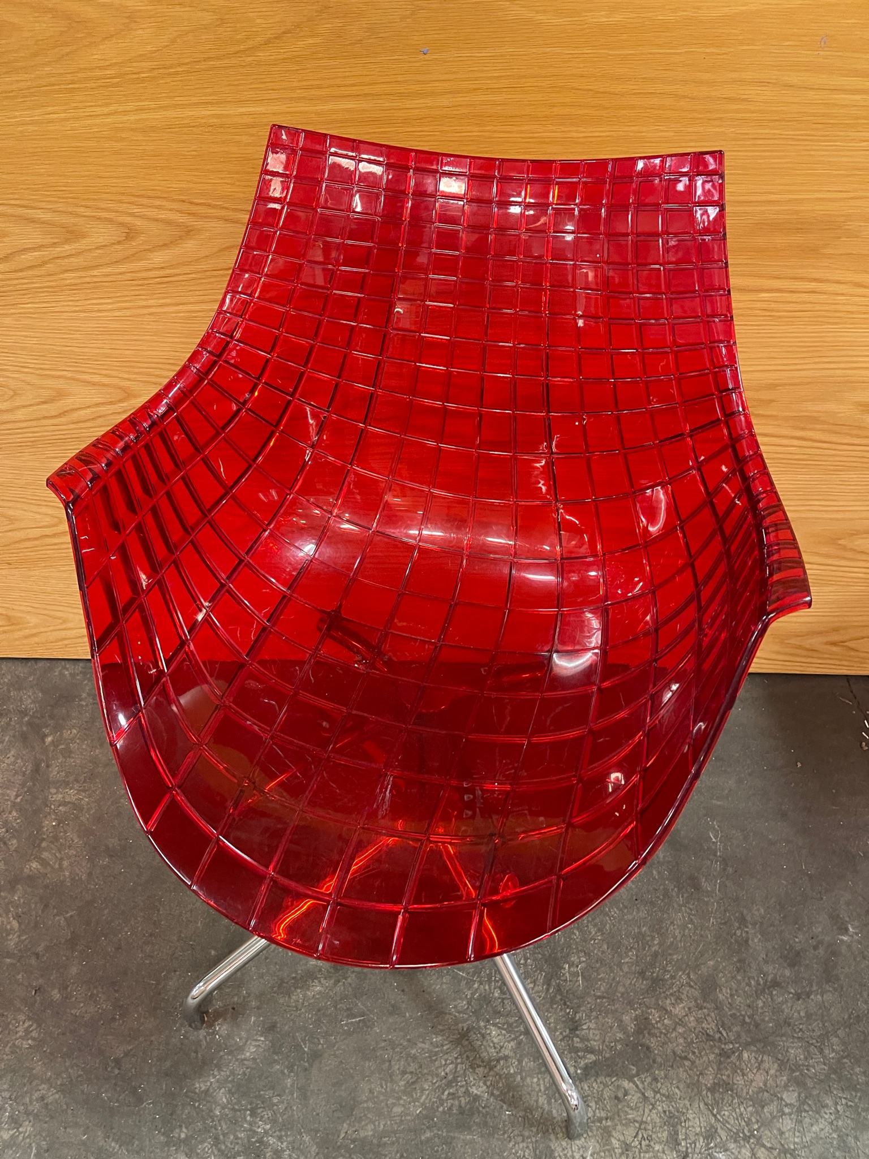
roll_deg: +1.1
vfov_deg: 67.3
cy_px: 580
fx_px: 871
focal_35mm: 26
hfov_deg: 53.0
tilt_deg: -40.2
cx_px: 434
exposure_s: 1/50
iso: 500
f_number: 1.6
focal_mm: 5.1
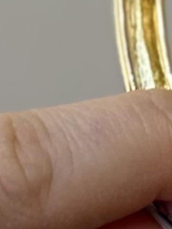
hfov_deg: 5.1
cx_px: 253
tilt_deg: +6.5
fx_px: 1908
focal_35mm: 288
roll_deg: +0.0
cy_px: -53
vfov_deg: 6.8
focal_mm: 5.96
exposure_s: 1/50
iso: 25
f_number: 1.6
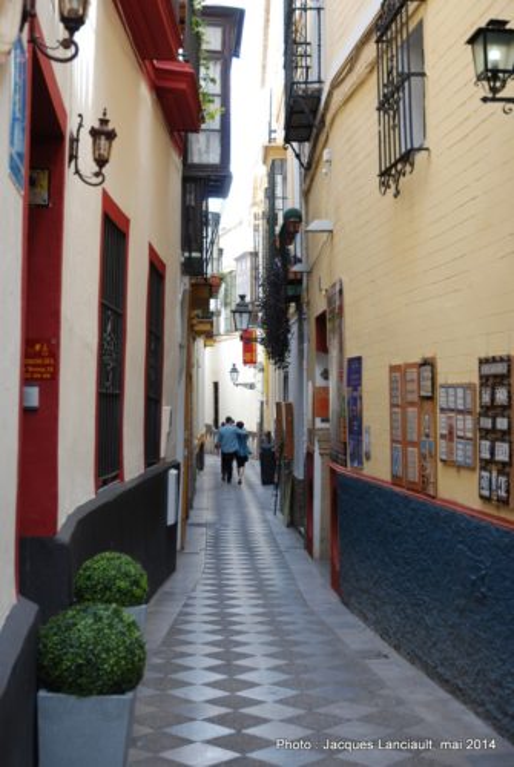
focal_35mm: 46
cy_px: 384
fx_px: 992
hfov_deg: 29.0
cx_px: 257
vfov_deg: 42.3
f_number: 4.5
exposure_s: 1/80
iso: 200
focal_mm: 31
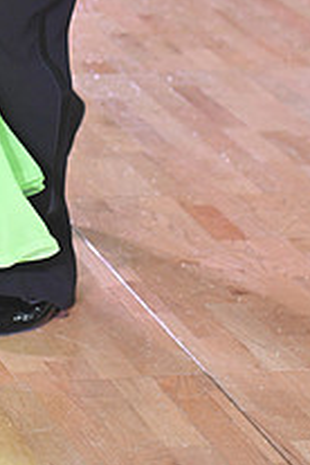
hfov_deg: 5.2
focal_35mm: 266
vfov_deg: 7.6
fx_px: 3436
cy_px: -177
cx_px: -19
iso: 3200
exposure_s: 1/320
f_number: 5
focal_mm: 95
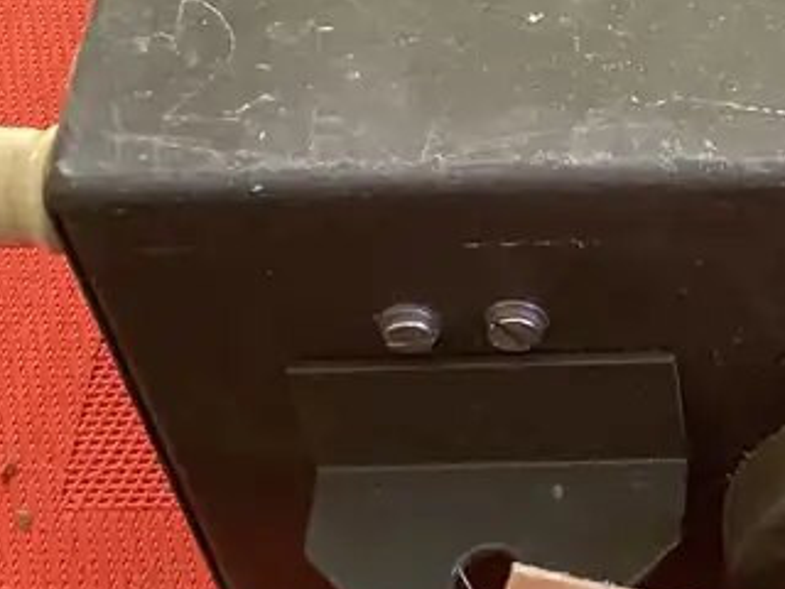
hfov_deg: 19.4
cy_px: 88
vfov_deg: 15.1
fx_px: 2200
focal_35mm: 97
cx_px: 854
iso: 160
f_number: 2.4
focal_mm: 3.3
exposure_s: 1/50
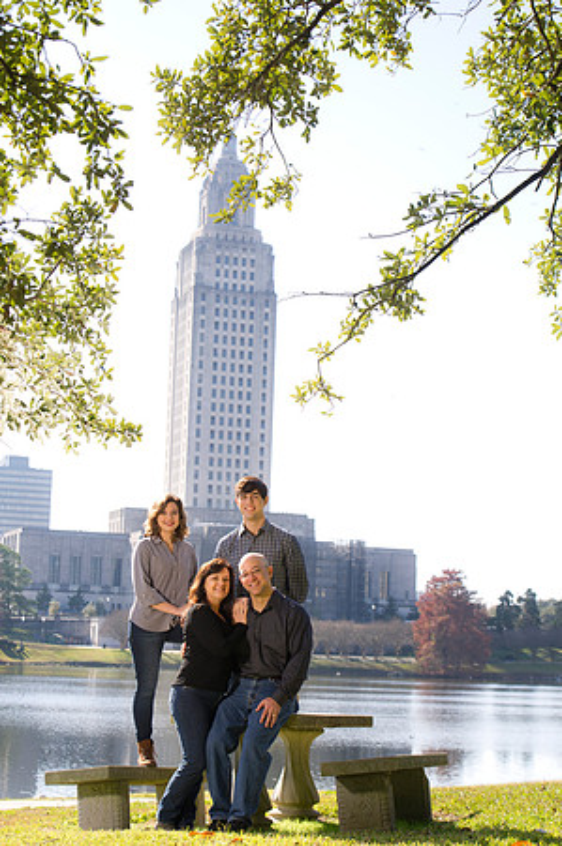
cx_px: 281
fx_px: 1643
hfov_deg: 19.4
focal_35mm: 70
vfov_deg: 28.9
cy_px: 423
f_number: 6.3
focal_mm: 70
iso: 200
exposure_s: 1/250
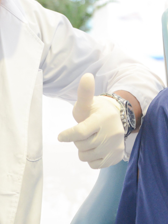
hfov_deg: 11.3
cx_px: 156
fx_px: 841
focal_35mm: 130
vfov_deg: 15.1
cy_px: 47
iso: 1600
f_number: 4
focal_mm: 35
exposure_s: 1/160
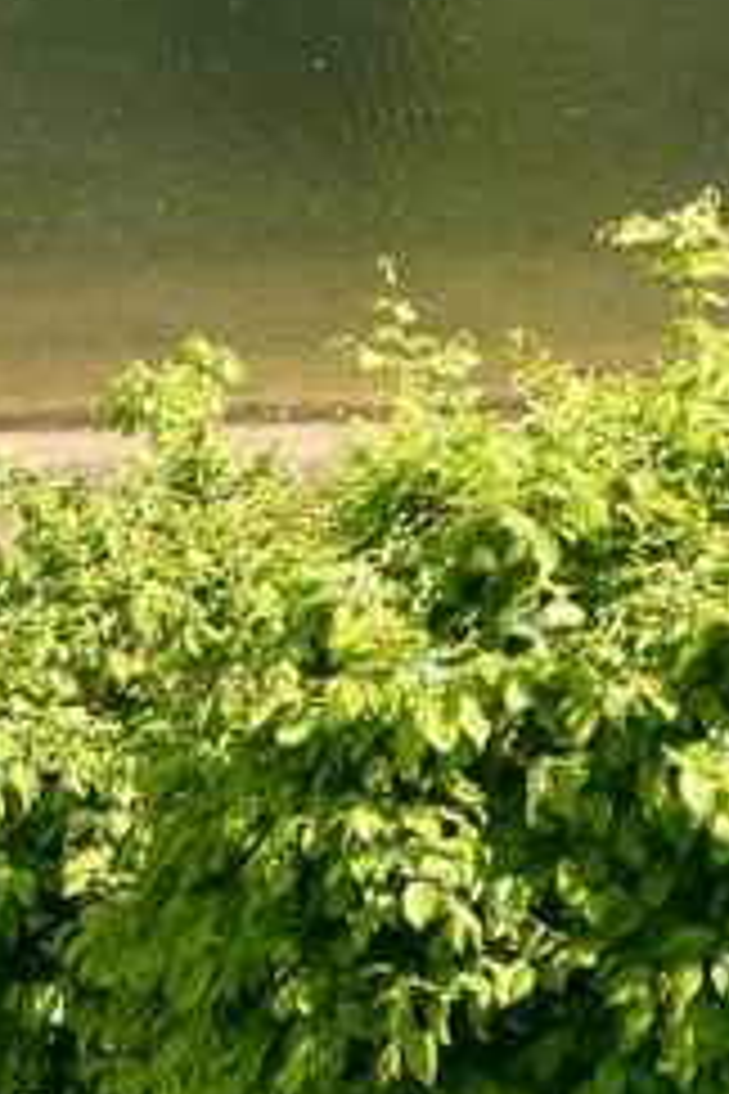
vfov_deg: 15.2
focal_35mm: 114
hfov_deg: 12.0
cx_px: 230
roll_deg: +0.7
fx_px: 3462
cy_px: -936
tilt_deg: +5.3
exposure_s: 1/1431
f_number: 1.5
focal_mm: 5.7
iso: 50
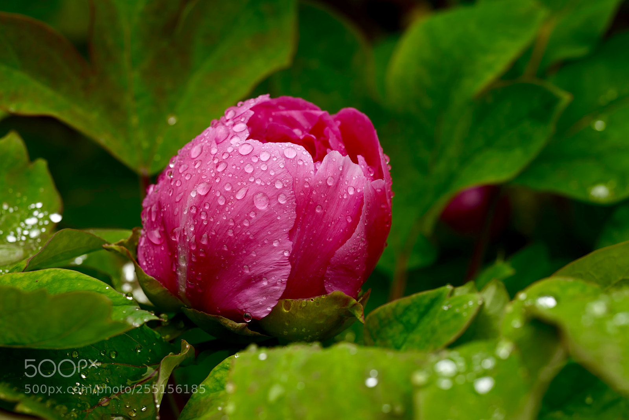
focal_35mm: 181
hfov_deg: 11.4
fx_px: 3163
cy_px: 210
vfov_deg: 7.6
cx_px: 314
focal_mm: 181
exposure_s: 1/40
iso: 50
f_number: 5.6
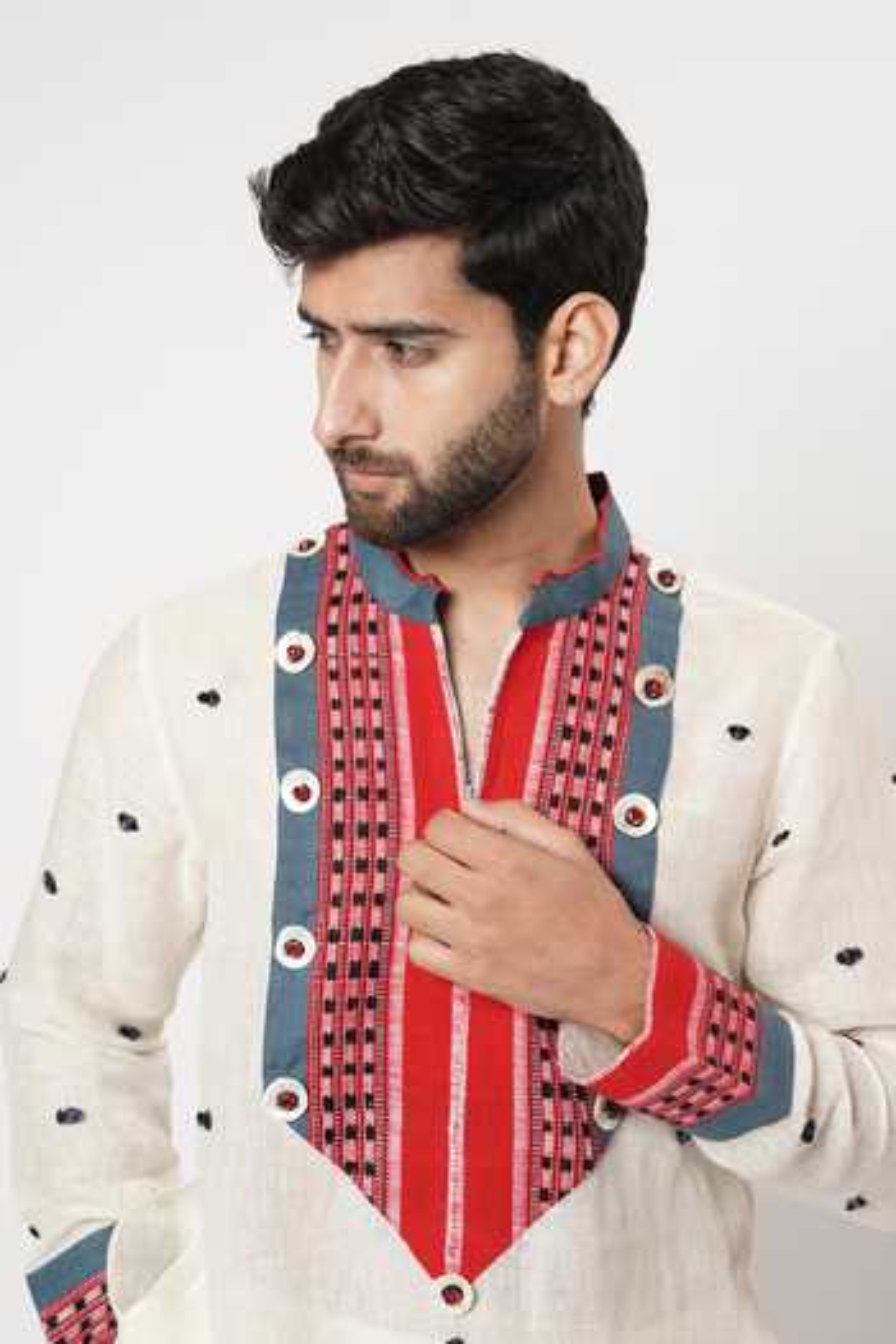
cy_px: 672
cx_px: 448
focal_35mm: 58
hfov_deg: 23.4
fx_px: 2161
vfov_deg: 34.5
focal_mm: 57.9
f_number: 5
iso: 125
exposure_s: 1/200
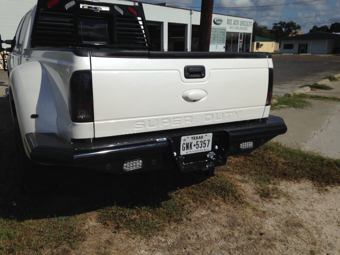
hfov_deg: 55.4
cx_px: 170
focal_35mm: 33
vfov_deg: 42.9
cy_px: 128
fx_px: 324
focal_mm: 4.12
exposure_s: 1/5435
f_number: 2.4
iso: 50
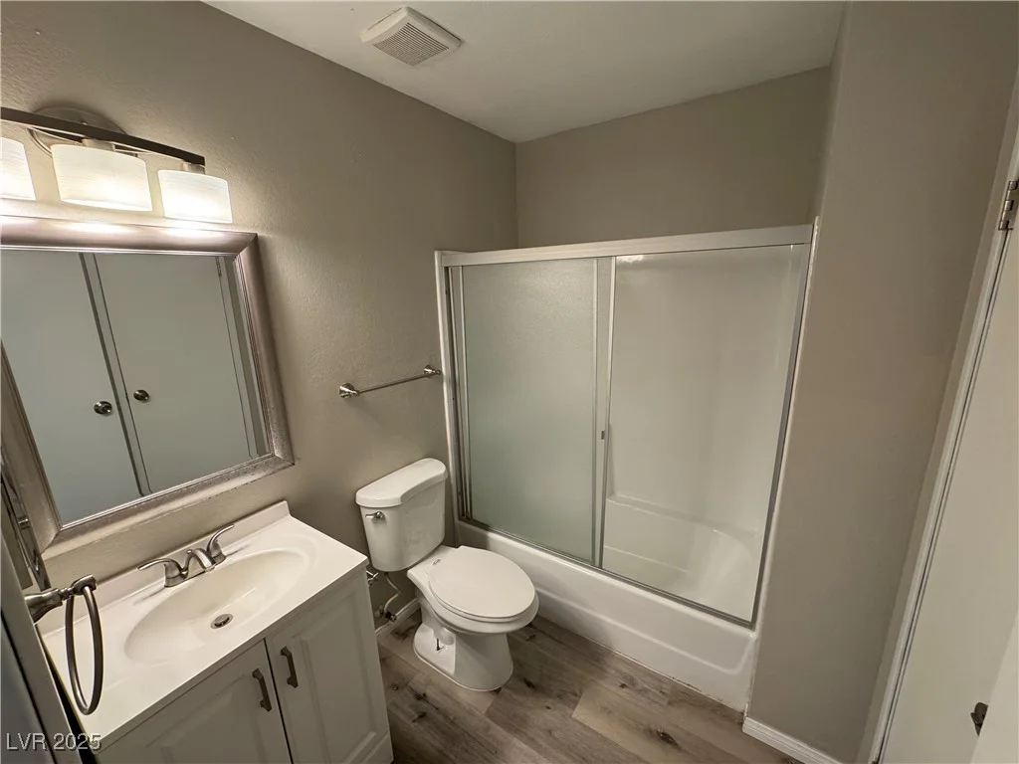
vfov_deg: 85.7
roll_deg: +0.7
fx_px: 412
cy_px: 382
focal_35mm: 14
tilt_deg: -14.4
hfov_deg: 102.1
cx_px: 510
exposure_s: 1/120
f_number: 2.2
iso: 250
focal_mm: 2.22
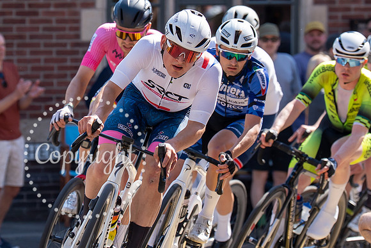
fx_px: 4150
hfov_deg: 5.1
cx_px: 151
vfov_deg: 3.4
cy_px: 131
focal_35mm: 403
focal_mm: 133
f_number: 3.5
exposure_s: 1/1000
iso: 160
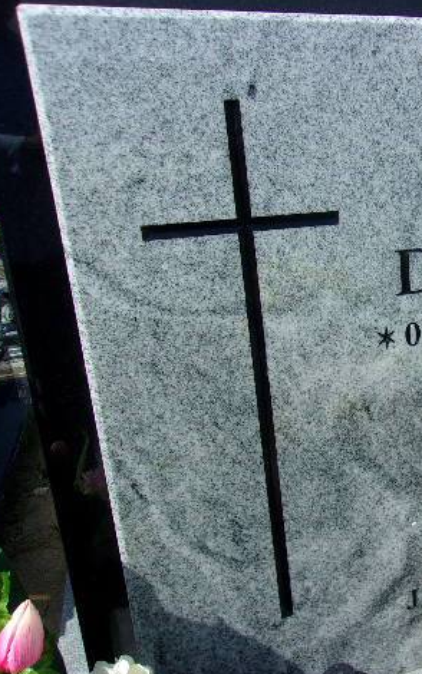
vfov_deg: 50.4
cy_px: 340
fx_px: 717
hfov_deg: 30.1
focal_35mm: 39
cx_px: 441
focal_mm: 4.9
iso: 80
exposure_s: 1/100
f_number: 10.4
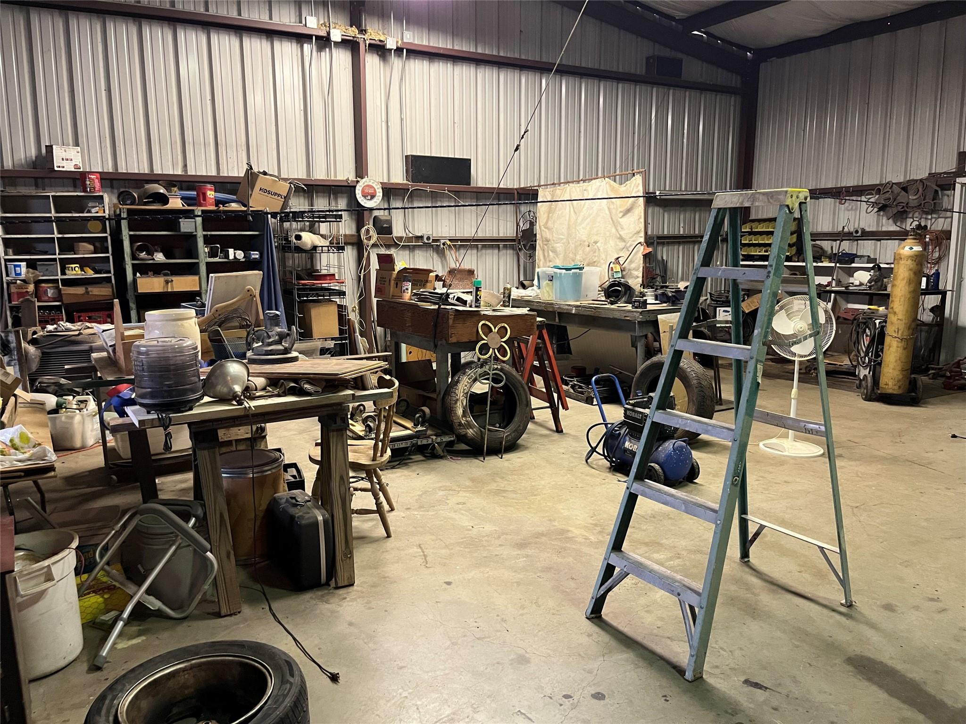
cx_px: 483
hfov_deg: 67.3
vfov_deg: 53.1
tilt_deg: -11.8
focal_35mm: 26
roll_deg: +0.4
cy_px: 362
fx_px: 726
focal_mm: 5.1
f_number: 1.6
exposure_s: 1/40
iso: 400
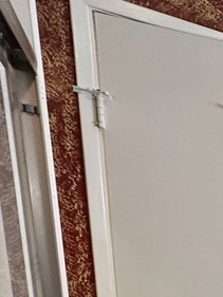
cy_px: 348
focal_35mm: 51
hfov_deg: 18.9
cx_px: 436
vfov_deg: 31.9
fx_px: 438
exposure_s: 1/60
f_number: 2.2
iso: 320
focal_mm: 2.22
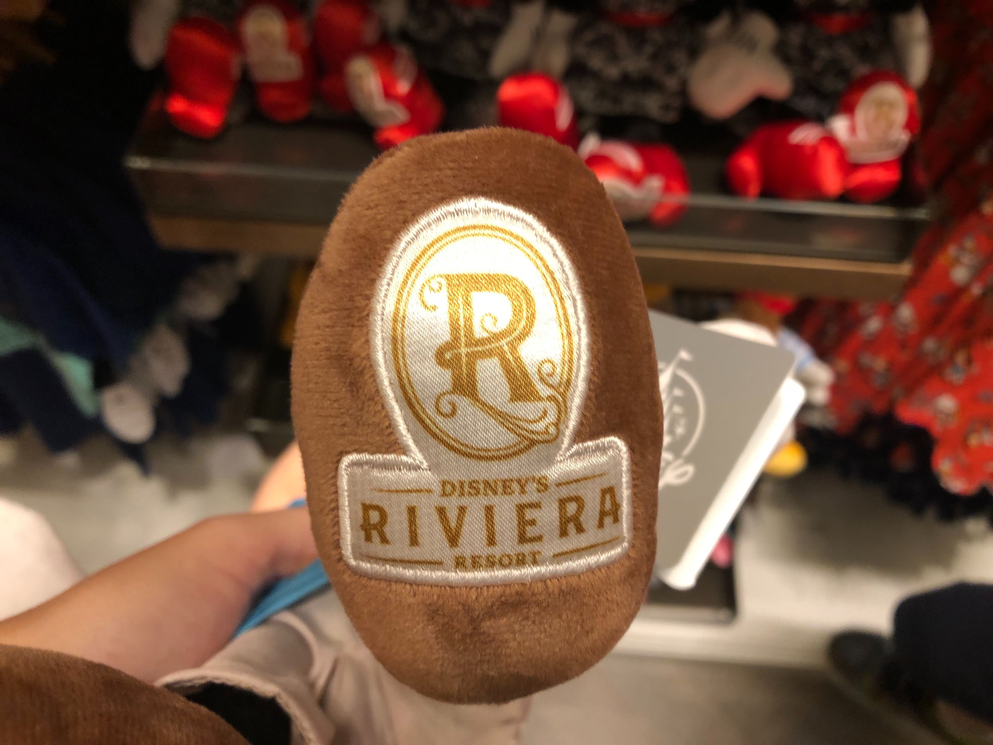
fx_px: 803
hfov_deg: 63.4
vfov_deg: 49.7
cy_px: 372
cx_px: 496
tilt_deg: -58.7
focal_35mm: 28
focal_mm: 3.99
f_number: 1.8
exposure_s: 1/15
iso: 50
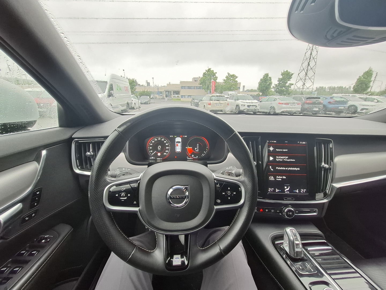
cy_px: 145
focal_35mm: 13
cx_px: 193
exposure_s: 1/50
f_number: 2.2
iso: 160
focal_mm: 1.74
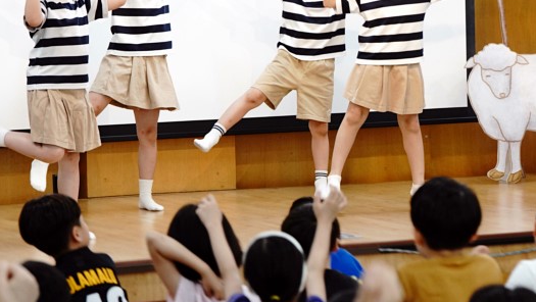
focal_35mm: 192
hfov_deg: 11.2
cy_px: 29
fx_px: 2730
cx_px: 295
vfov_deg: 6.3
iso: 2000
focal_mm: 107
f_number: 4.5
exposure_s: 1/160
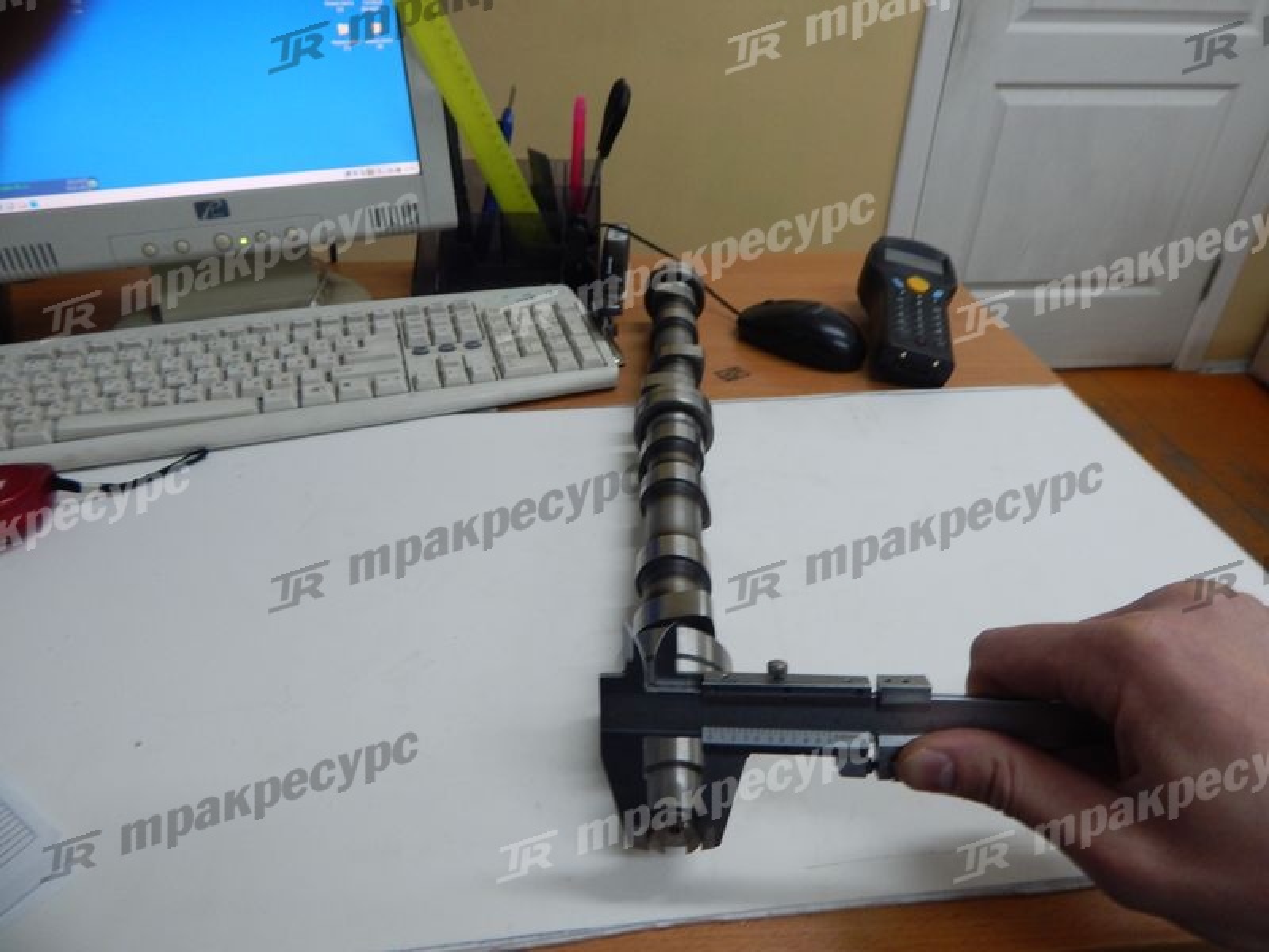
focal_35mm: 22
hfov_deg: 76.4
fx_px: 807
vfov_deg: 61.1
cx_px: 634
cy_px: 476
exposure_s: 1/30
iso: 200
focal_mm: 4
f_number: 3
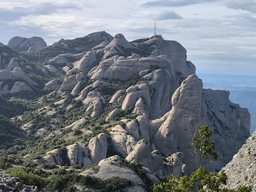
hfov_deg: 27.5
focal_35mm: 70
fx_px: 518
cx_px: 69
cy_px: 92
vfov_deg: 21.0
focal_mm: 6.14
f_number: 1.65
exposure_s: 1/992
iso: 50
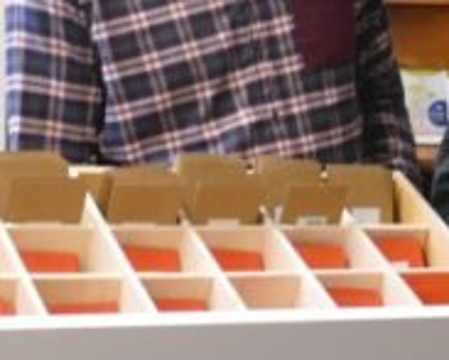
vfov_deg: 11.8
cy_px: 88
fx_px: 1744
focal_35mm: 131
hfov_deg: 14.1
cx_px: 589
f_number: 2.8
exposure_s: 1/60
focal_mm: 9.12
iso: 640
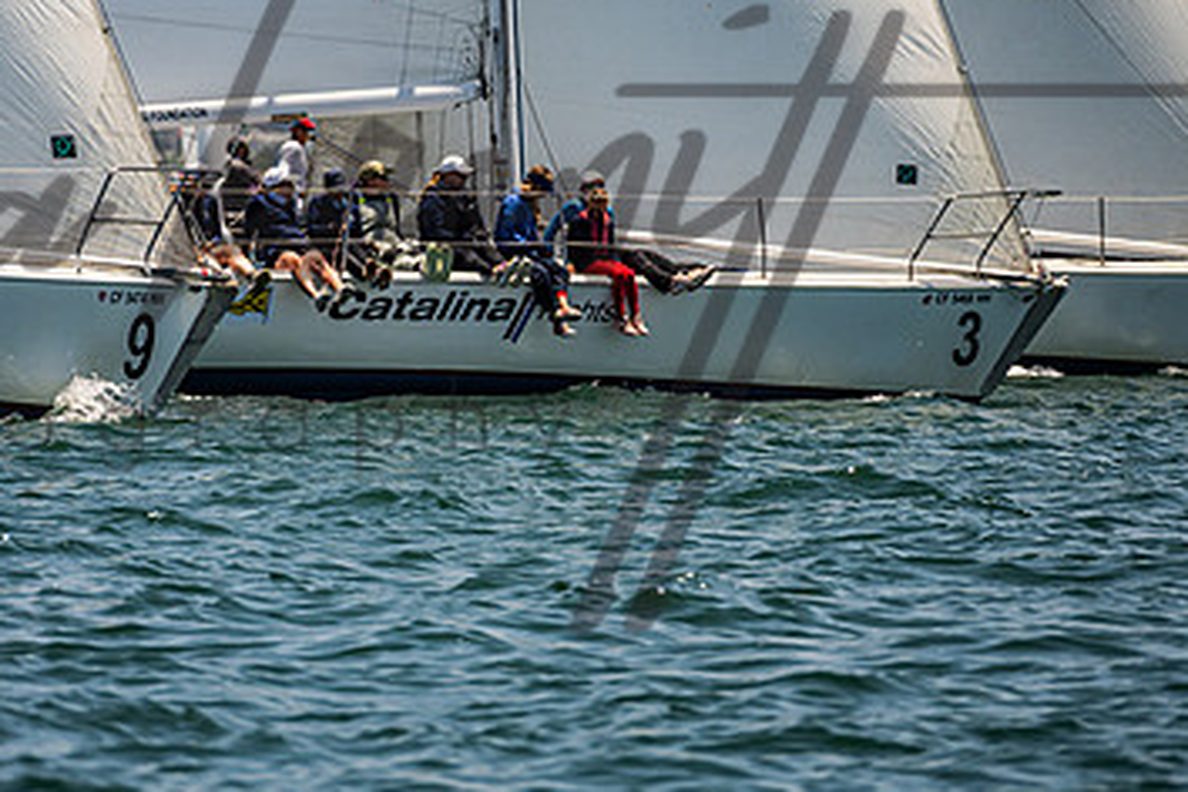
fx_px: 22306
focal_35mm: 676
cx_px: 441
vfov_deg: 2.0
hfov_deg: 3.1
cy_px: 169
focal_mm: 400
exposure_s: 1/2500
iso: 400
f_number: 8
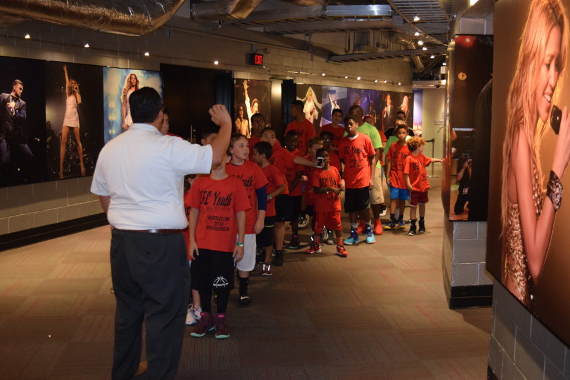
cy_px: 190
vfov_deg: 33.0
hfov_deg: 47.9
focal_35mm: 40
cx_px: 285
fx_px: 641
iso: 2500
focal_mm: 27
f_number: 4
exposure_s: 1/60
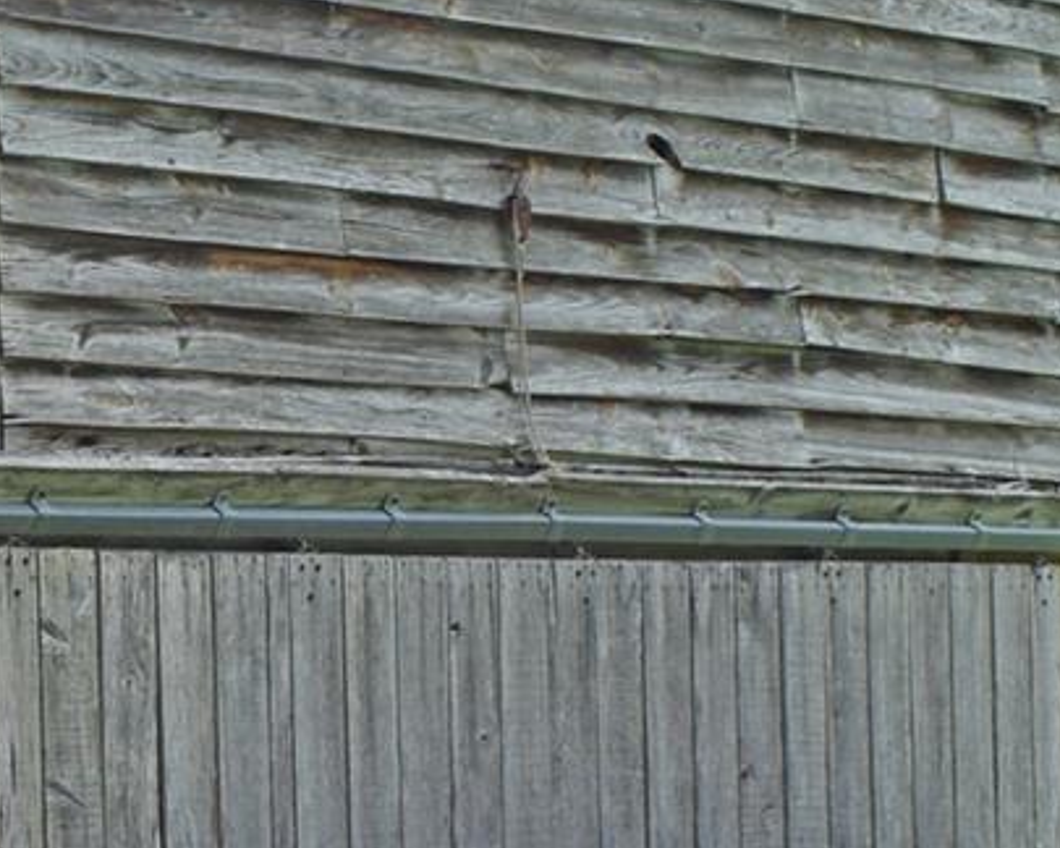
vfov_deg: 12.0
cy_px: 729
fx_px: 4016
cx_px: -97
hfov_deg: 14.7
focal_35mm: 128
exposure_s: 1/200
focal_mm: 18
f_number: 7.1
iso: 100
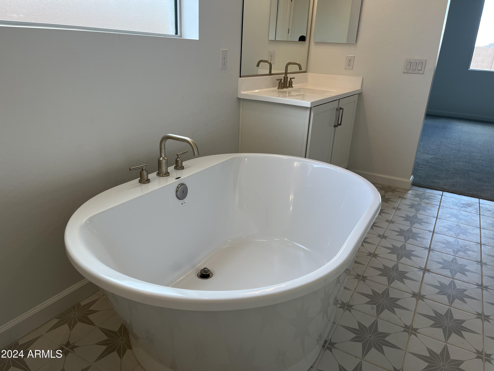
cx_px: 247
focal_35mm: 26
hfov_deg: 67.3
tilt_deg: -20.6
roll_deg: -2.6
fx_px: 371
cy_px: 186
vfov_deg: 53.1
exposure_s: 1/186
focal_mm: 5.1
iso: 40
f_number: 1.6
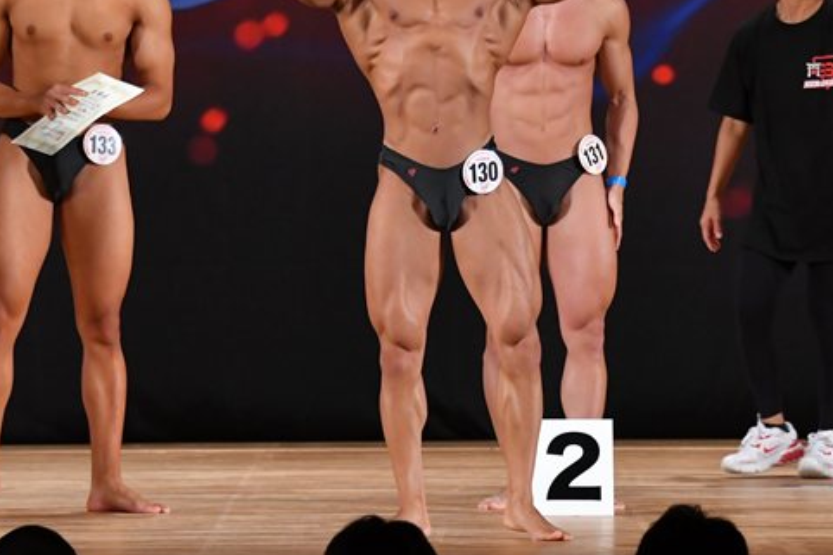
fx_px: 8072
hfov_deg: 5.9
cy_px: 163
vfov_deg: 3.9
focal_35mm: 349
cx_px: 492
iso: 3200
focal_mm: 145
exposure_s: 1/400
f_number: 5.6
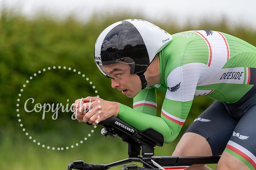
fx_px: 1138
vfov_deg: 8.6
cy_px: 85
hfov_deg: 12.8
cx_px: 128
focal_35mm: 160
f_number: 3.2
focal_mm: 160
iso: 200
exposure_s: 1/1250
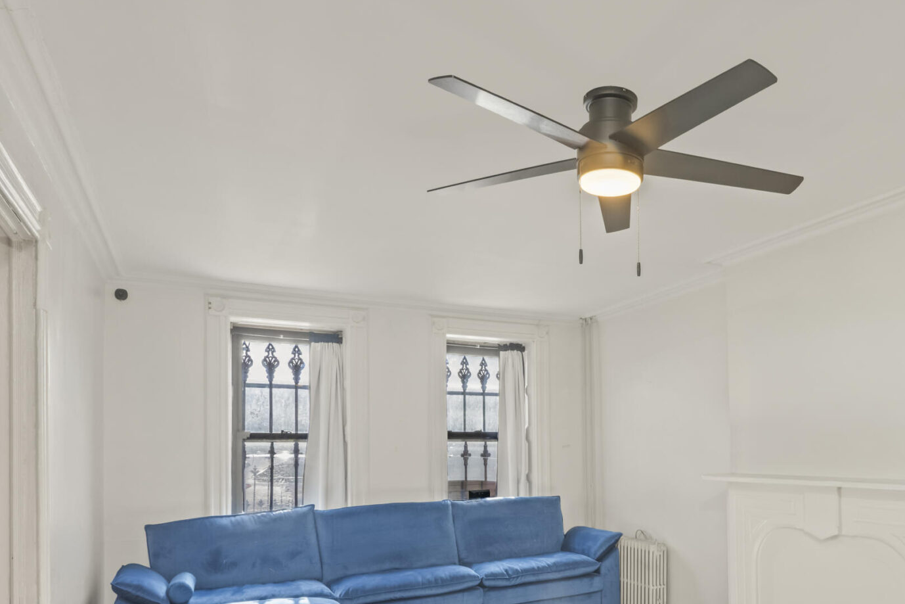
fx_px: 654
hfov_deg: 67.7
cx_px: 594
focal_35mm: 26
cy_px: 418
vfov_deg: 48.4
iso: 320
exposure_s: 1/5
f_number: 11
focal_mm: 14
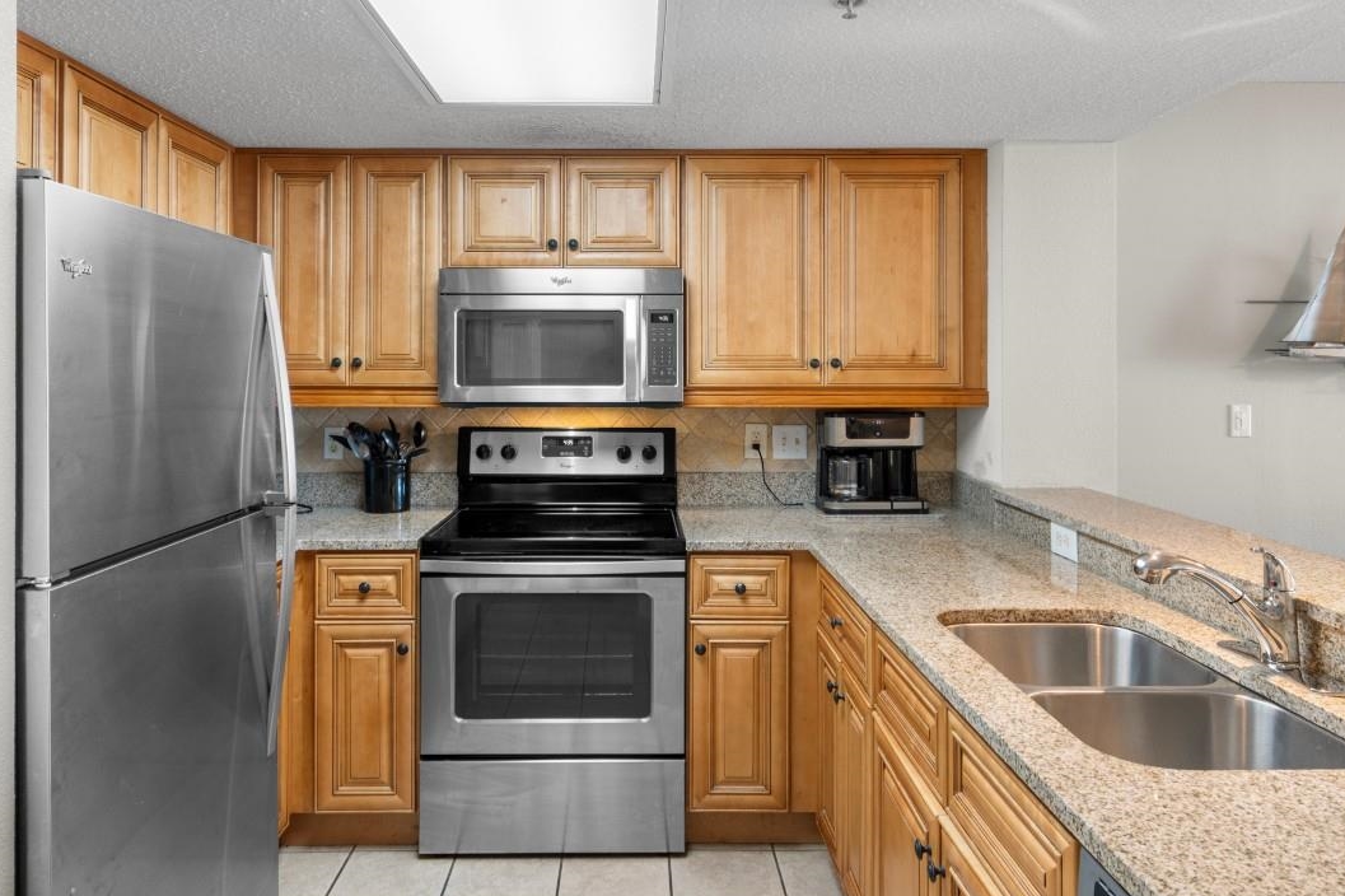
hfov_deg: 76.1
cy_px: 351
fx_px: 859
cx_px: 636
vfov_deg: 54.6
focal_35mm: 23
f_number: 4.5
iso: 100
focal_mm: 10
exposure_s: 1/5
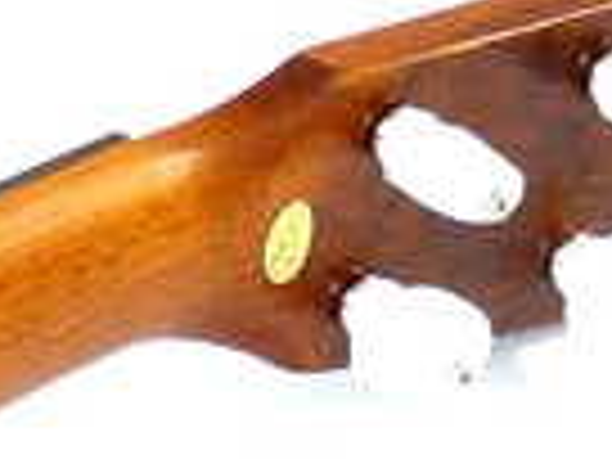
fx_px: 7567
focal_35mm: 428
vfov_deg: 3.4
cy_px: 981
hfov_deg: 4.5
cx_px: -878
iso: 200
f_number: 3.2
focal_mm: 12
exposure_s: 1/20
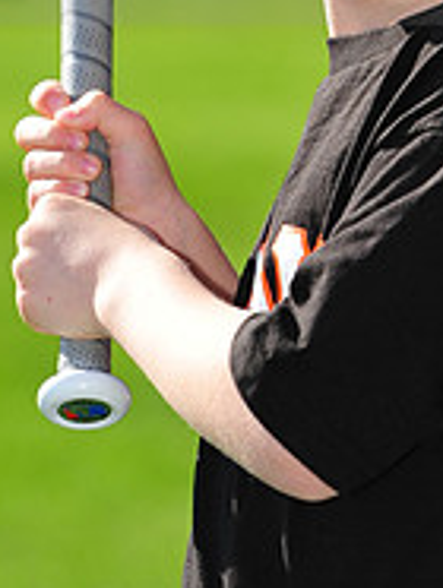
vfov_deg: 5.9
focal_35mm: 335
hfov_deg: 4.4
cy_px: -76
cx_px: 316
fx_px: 5703
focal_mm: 112
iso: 200
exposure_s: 1/1000
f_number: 4.5
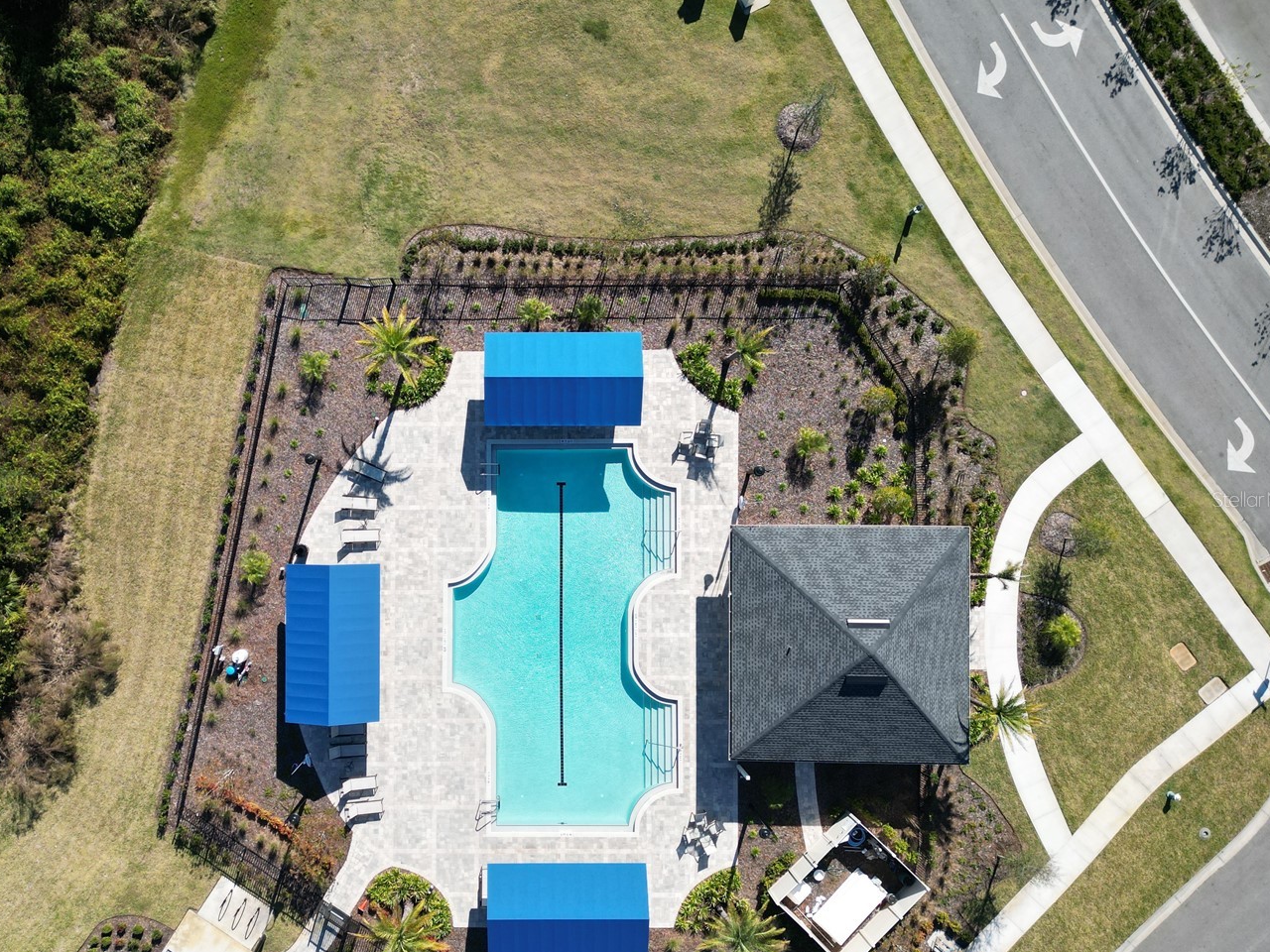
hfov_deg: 59.5
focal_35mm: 30
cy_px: 499
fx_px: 1101
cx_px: 512
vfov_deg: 46.8
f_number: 1.7
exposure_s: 1/3000
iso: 200
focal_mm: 6.72
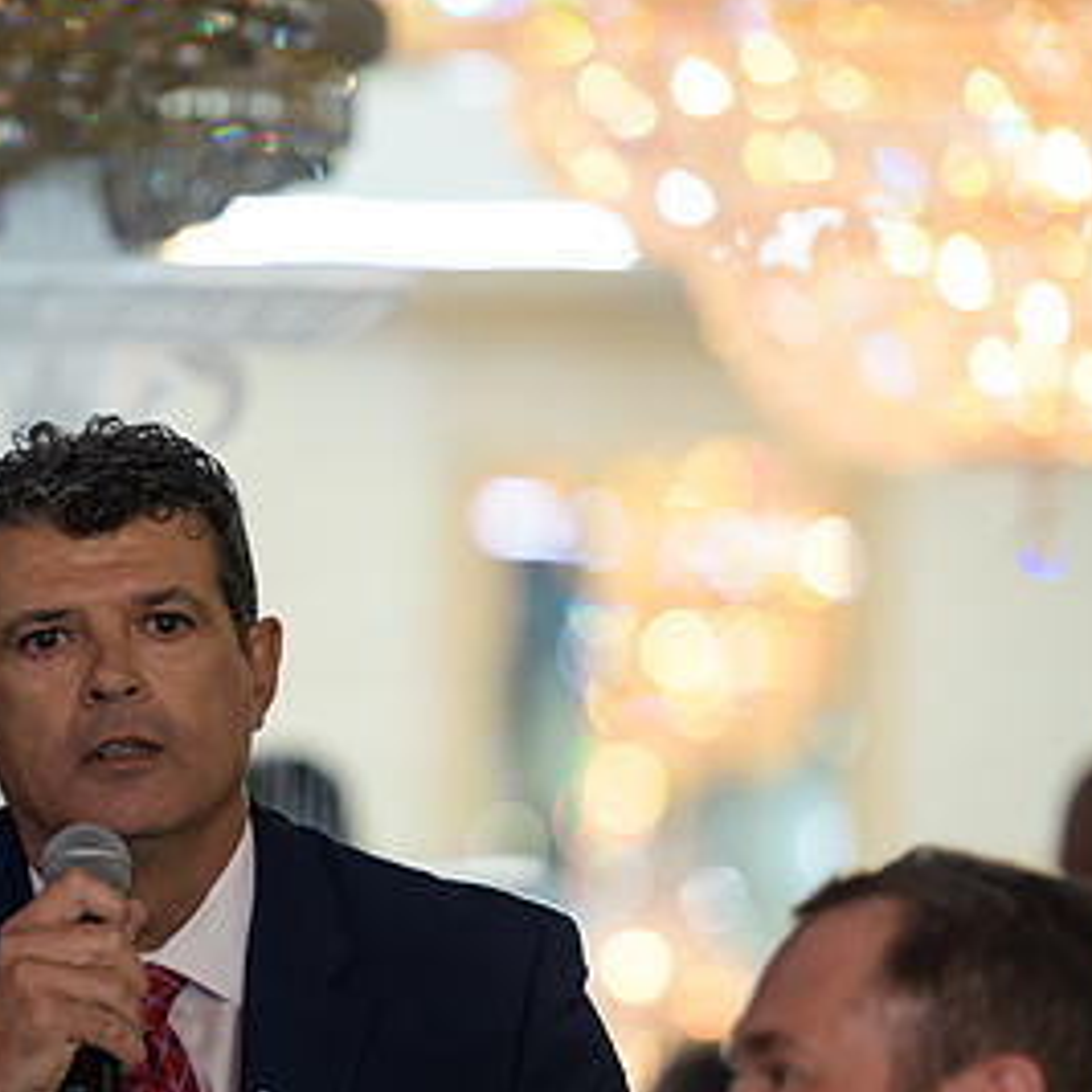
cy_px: 775
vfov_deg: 5.4
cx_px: 106
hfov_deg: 5.4
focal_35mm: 323
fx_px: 11528
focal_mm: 175
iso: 1000
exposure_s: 1/125
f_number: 3.2
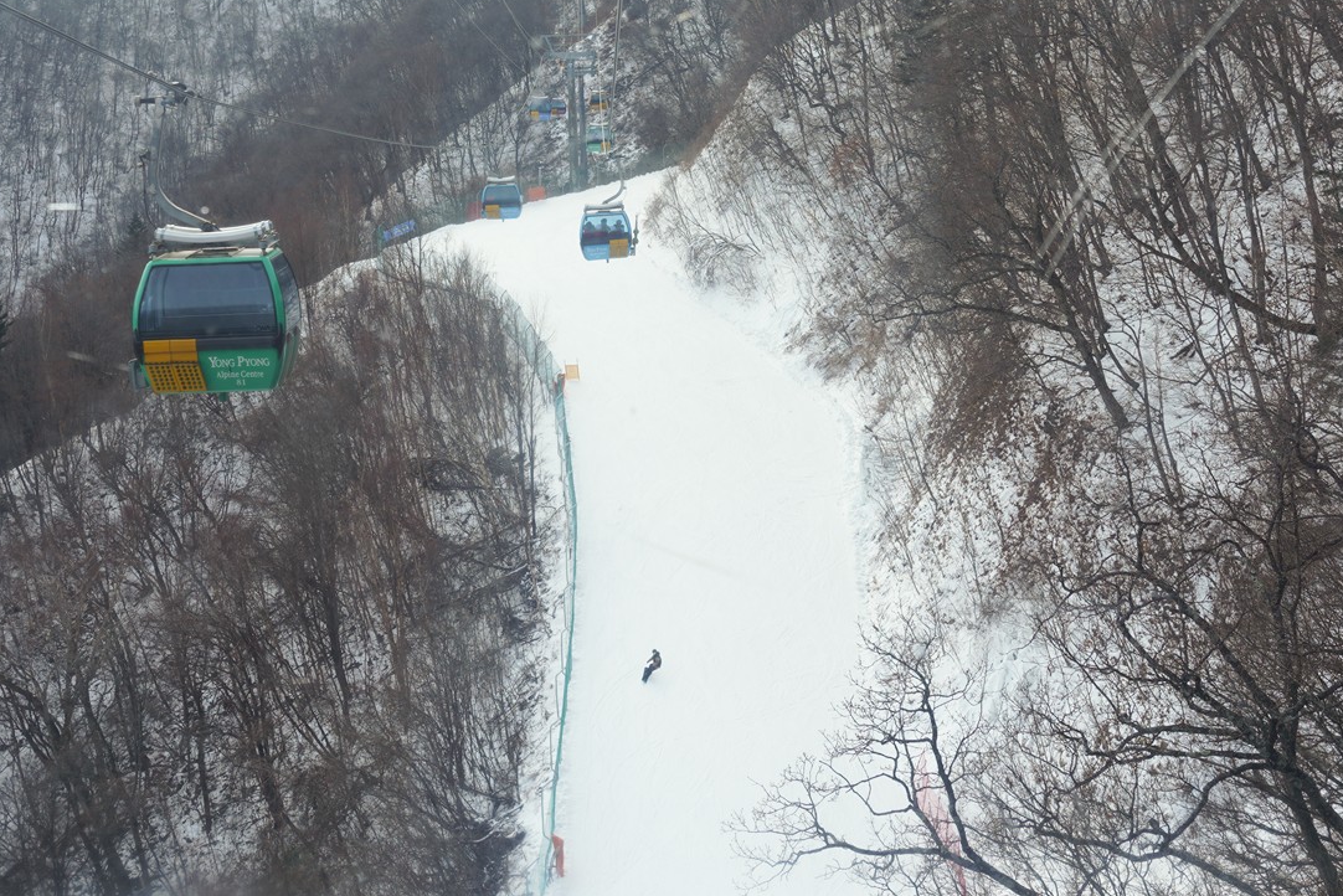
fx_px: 2276
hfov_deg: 32.8
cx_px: 586
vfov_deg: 21.7
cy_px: 77
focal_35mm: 61
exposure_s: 1/100
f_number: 9
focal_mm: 33
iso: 100
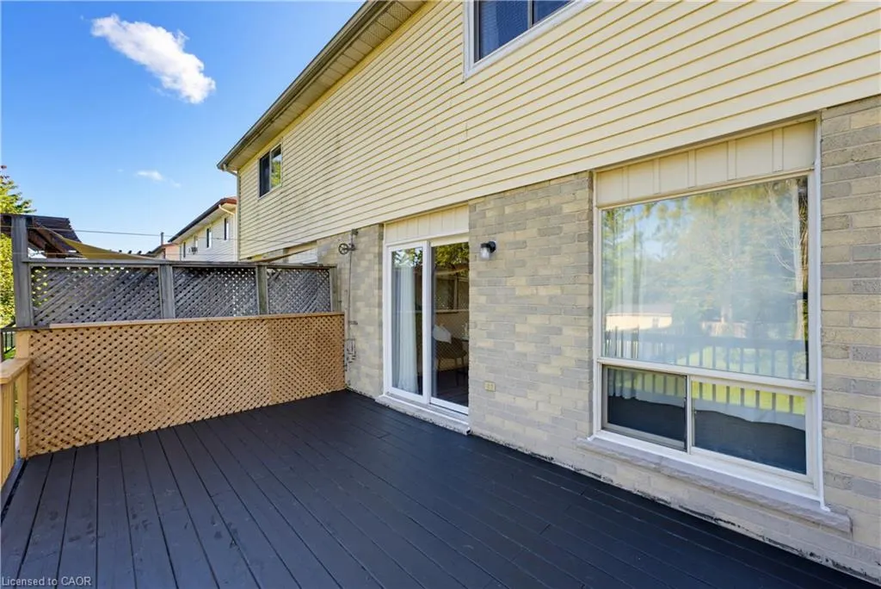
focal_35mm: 14
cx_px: 440
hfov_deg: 104.2
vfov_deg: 81.3
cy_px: 294
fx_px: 343
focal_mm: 14
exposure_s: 1/30
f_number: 11
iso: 500
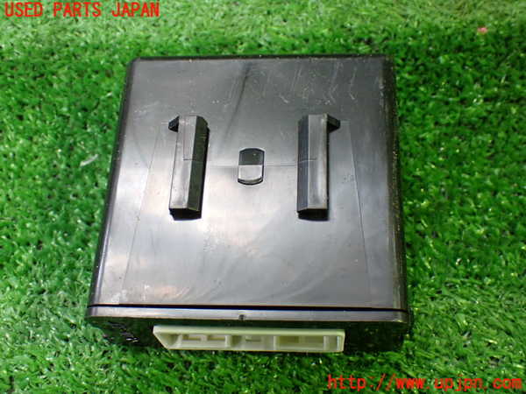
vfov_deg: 32.9
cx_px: 263
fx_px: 669
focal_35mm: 44
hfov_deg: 42.9
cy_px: 197
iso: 800
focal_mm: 7.84
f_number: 2.9
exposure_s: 1/50
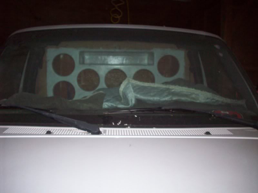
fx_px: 276
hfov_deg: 50.1
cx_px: 129
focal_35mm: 37
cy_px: 96
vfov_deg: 38.7
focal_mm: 6.2
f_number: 2.8
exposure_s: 1/64
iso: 200
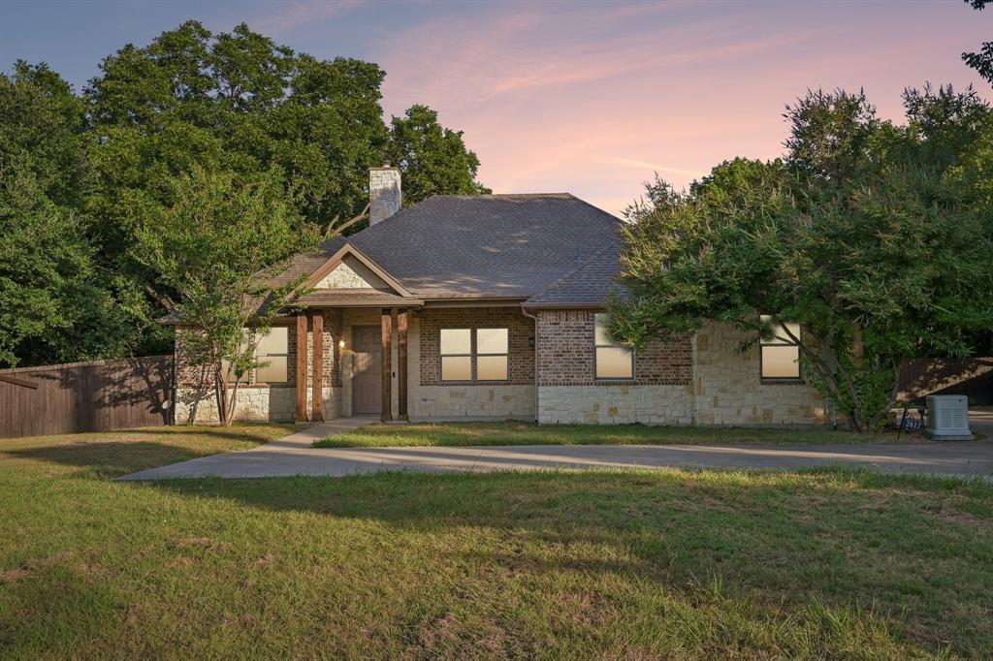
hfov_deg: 61.9
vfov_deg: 43.6
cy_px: 330
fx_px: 827
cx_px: 496
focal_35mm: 30
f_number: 8
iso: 400
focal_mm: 30
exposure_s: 1/320
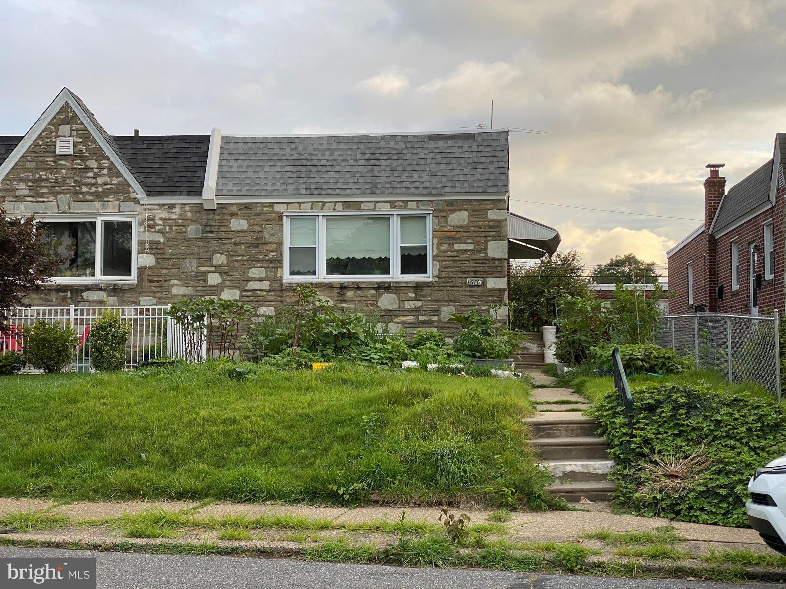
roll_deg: -0.1
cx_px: 393
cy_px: 294
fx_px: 1181
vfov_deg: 28.0
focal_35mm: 52
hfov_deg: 36.8
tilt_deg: +2.8
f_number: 2
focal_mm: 6
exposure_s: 1/296
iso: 20
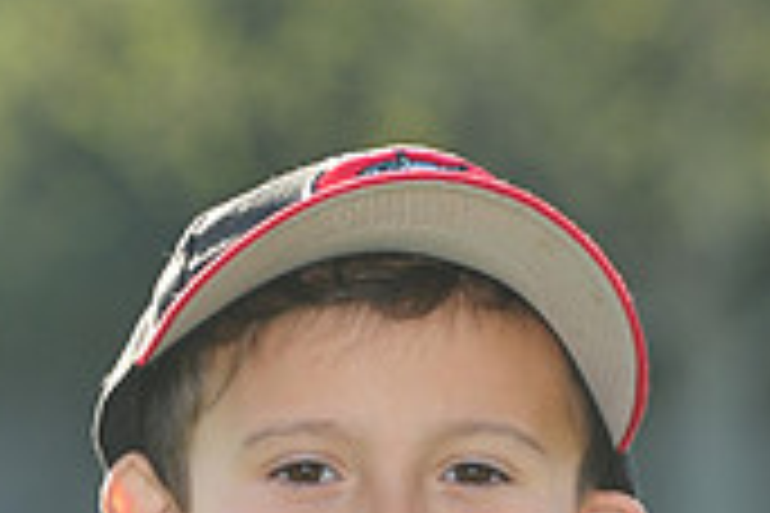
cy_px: 734
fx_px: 14501
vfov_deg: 2.0
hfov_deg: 3.0
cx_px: 374
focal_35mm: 678
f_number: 8
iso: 400
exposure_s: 1/320
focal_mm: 200
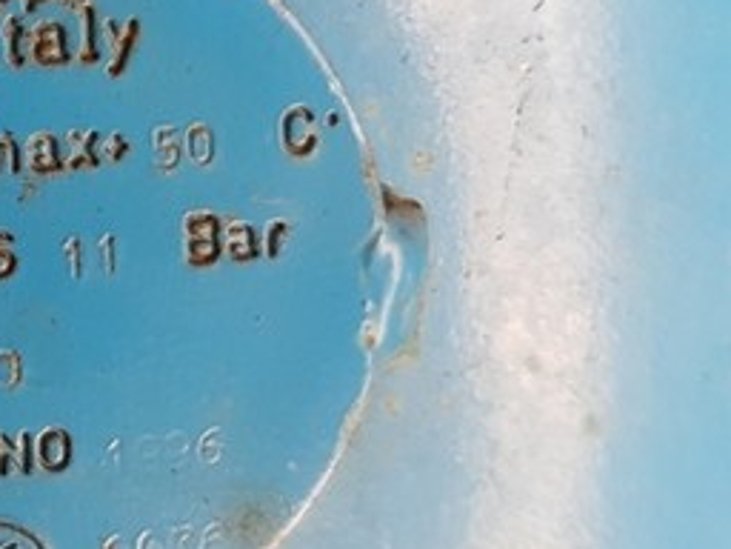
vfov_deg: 24.0
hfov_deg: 28.1
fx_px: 1288
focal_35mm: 61
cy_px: 292
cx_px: -120
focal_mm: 4.2
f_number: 1.7
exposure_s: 1/24
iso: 200
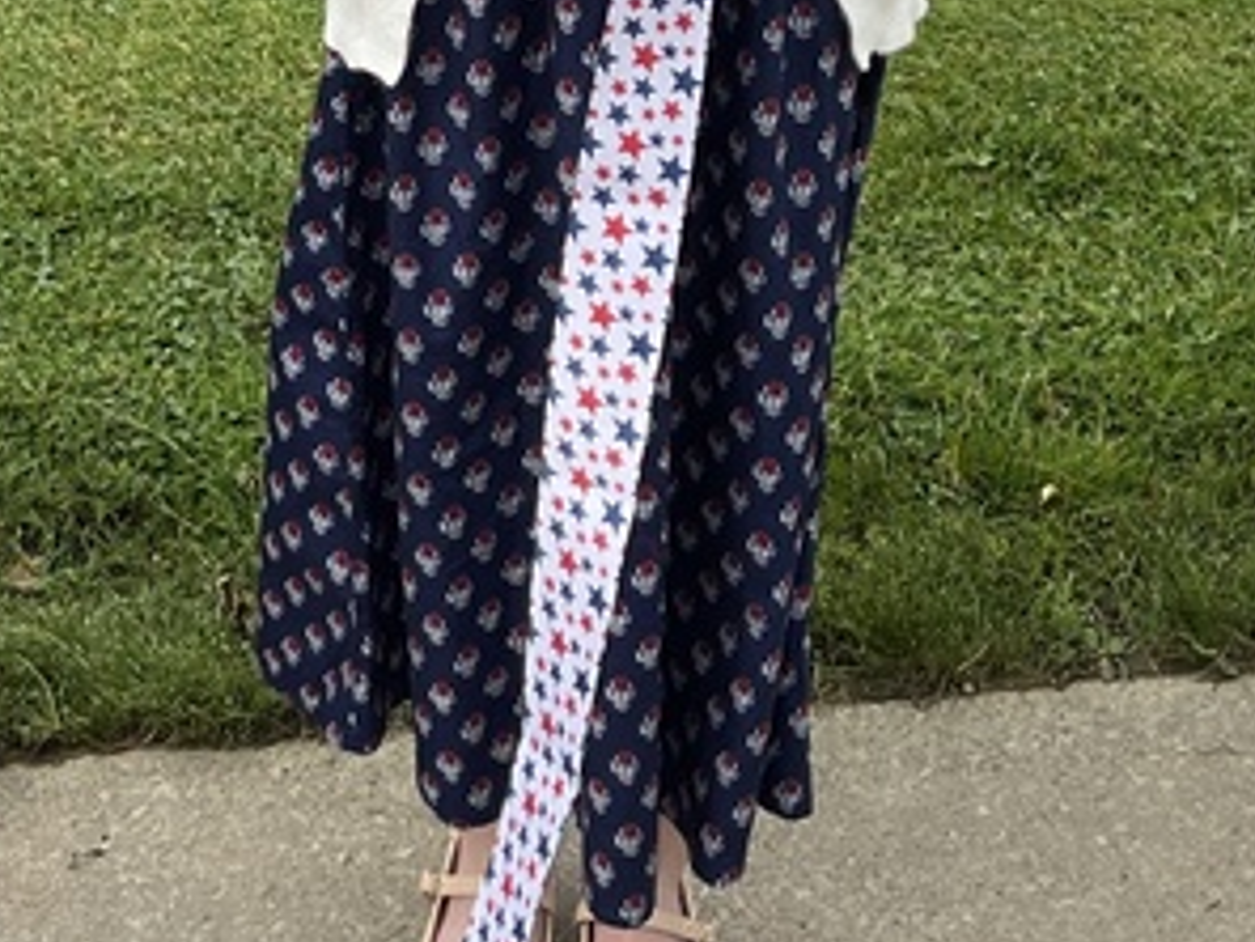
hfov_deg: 21.2
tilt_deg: -19.5
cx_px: 72
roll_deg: +1.3
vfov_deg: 15.1
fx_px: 3263
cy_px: -492
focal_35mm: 90
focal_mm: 5.1
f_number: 1.6
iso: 50
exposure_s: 1/1086
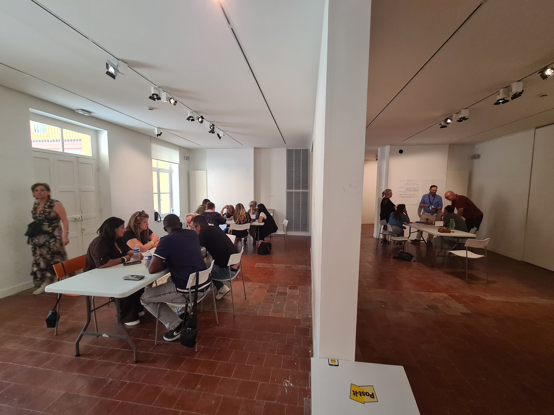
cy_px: 208
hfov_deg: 106.2
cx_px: 277
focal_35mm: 13
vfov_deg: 89.9
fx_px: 208
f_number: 2.2
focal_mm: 2.2
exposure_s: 1/50
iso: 400
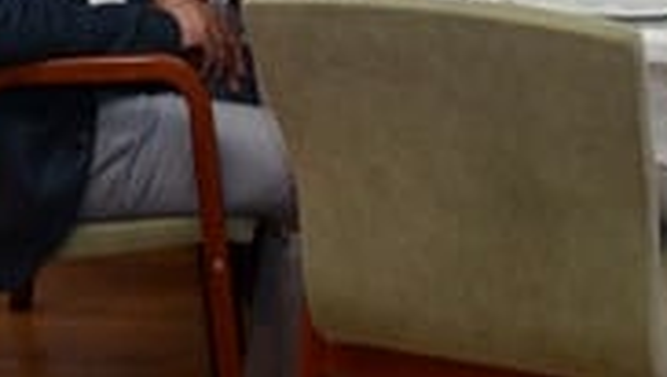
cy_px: 106
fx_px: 2143
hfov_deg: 17.1
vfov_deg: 10.1
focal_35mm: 121
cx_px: 722
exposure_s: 1/200
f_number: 3.8
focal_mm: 22
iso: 1600
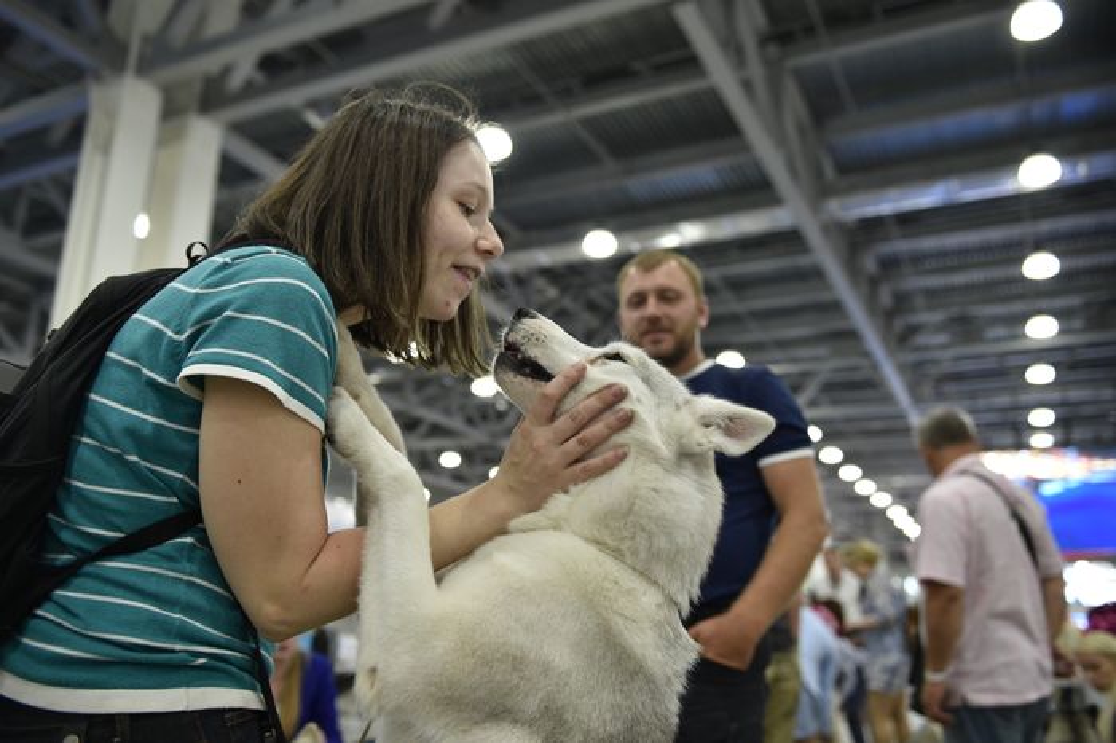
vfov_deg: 41.1
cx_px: 558
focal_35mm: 32
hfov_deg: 58.7
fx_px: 991
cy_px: 372
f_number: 2.8
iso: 2500
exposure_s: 1/200
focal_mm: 32
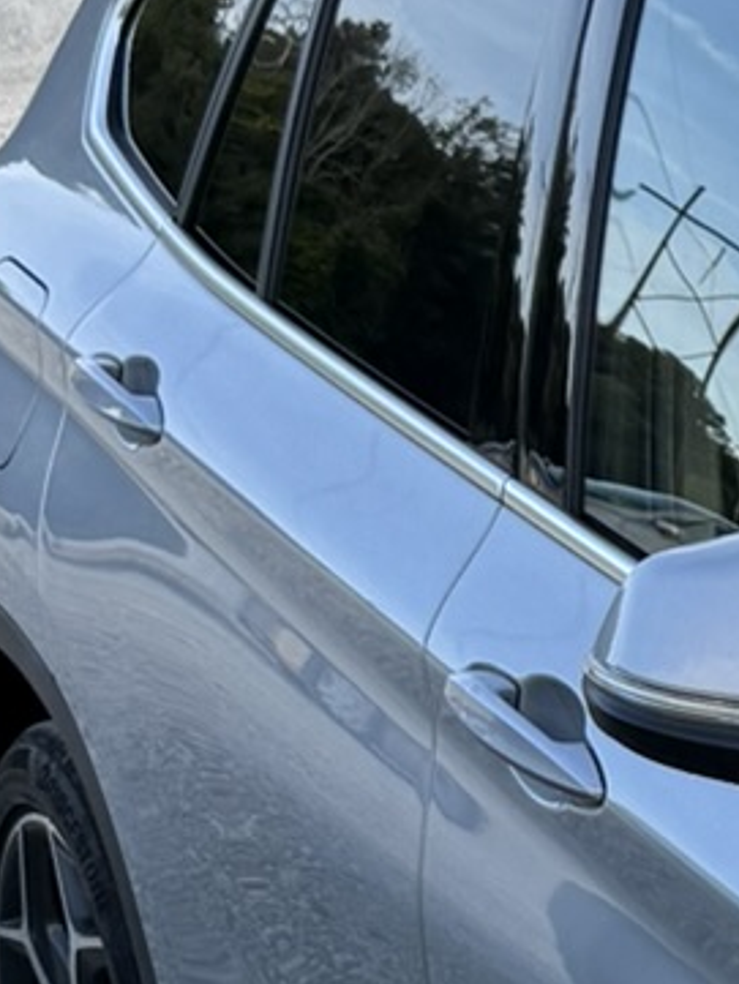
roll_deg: -1.7
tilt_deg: -18.6
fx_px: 3869
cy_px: 1120
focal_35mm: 136
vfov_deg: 14.1
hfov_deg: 10.4
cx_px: 1273
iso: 100
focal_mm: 6.76
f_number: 1.78
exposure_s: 1/1156
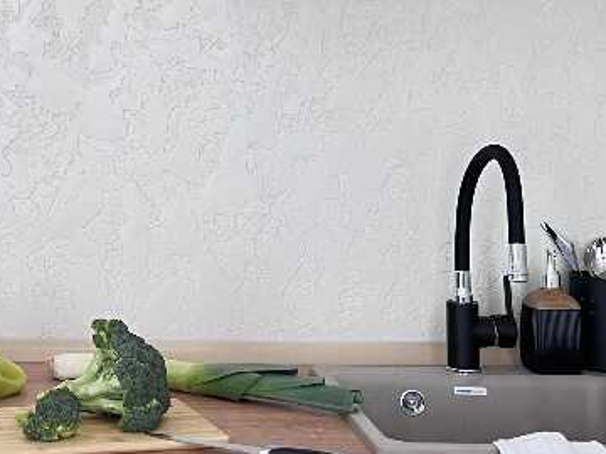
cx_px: 35
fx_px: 1365
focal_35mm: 78
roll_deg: +0.6
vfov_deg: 18.5
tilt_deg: +0.3
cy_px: 35
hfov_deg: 24.2
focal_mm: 5.7
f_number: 1.5
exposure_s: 1/50
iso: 125
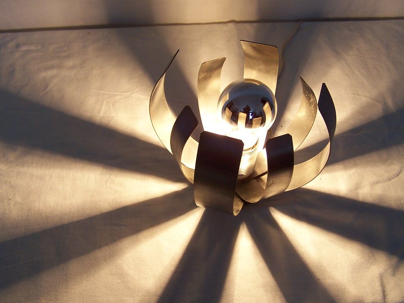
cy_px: 167
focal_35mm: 44
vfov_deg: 32.8
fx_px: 514
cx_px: 209
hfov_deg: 42.9
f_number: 2.8
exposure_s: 1/45
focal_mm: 6.3
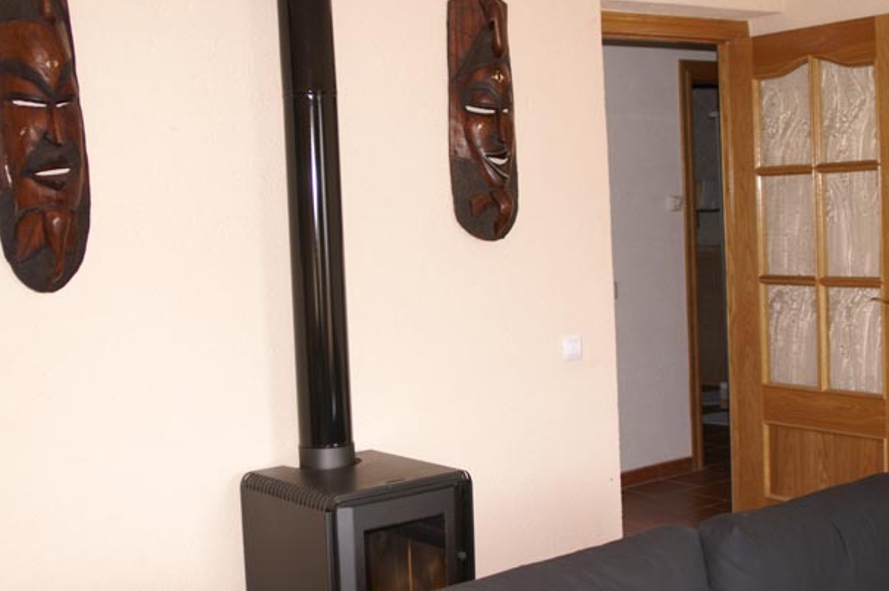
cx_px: 417
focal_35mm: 52
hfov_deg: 38.2
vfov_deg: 25.9
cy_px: 265
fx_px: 1283
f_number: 4
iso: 400
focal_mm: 28
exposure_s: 1/80
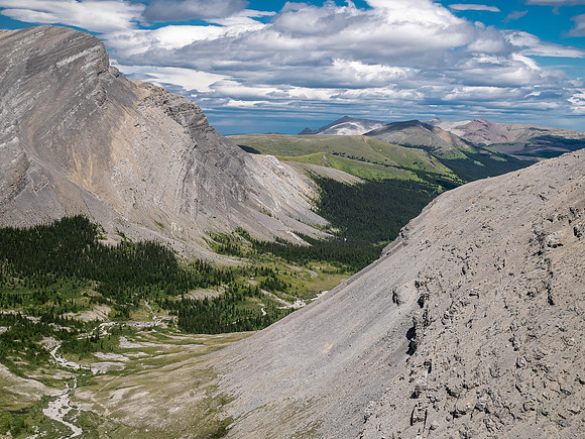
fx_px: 879
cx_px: 292
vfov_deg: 28.0
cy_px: 220
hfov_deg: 36.8
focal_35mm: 52
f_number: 8
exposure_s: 1/320
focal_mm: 26
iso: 200
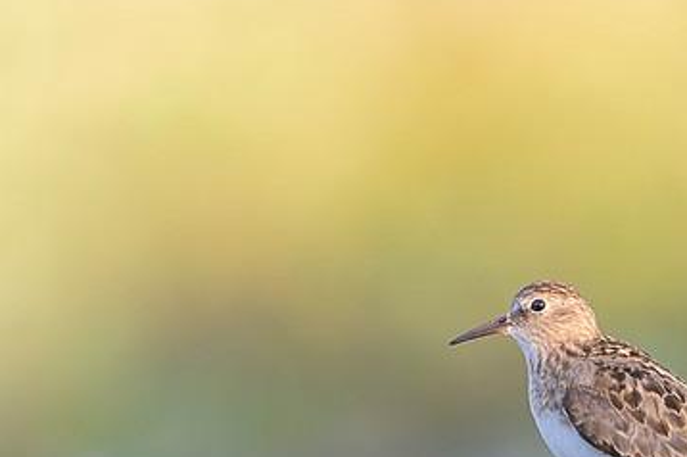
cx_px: 522
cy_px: 330
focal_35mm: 811
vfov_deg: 1.7
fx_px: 15462
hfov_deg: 2.5
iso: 800
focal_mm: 500
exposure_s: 1/800
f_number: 4
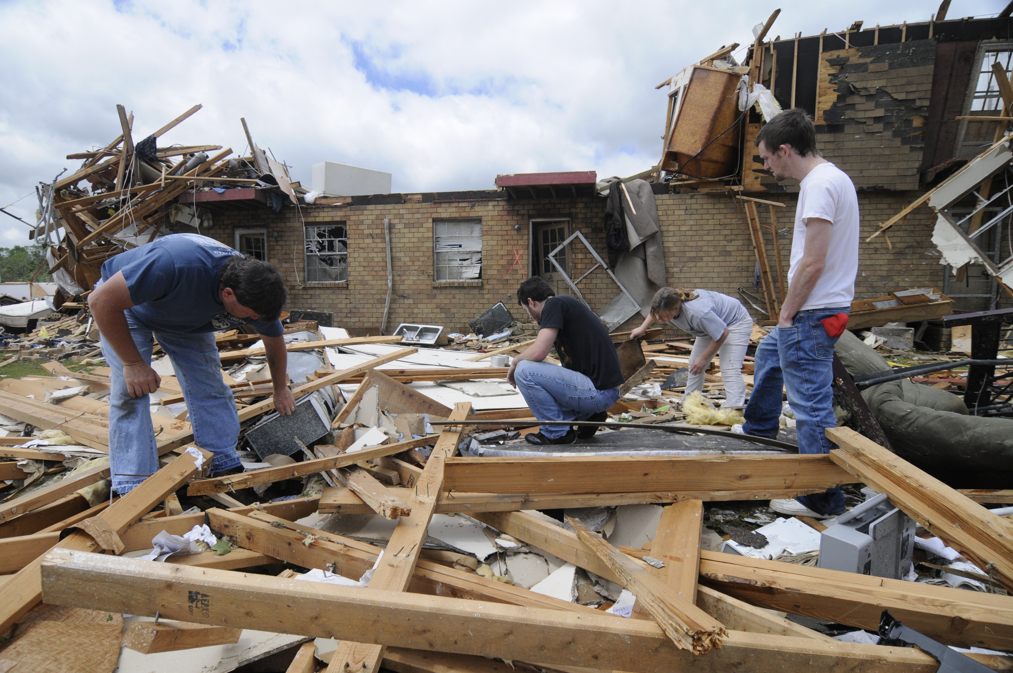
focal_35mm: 18
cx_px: 506
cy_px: 336
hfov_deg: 90.1
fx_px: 506
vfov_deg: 67.2
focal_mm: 12
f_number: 5
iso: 500
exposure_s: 1/2500
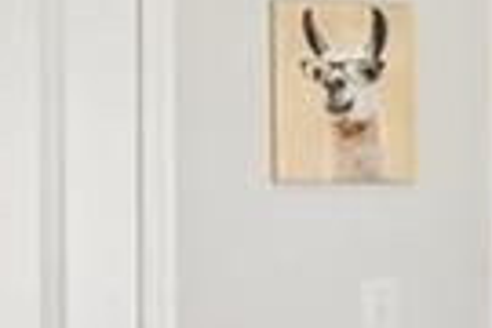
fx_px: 1449
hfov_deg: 18.6
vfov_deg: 12.9
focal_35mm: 106
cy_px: 235
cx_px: 536
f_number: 8
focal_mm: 14
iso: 180
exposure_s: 1/15
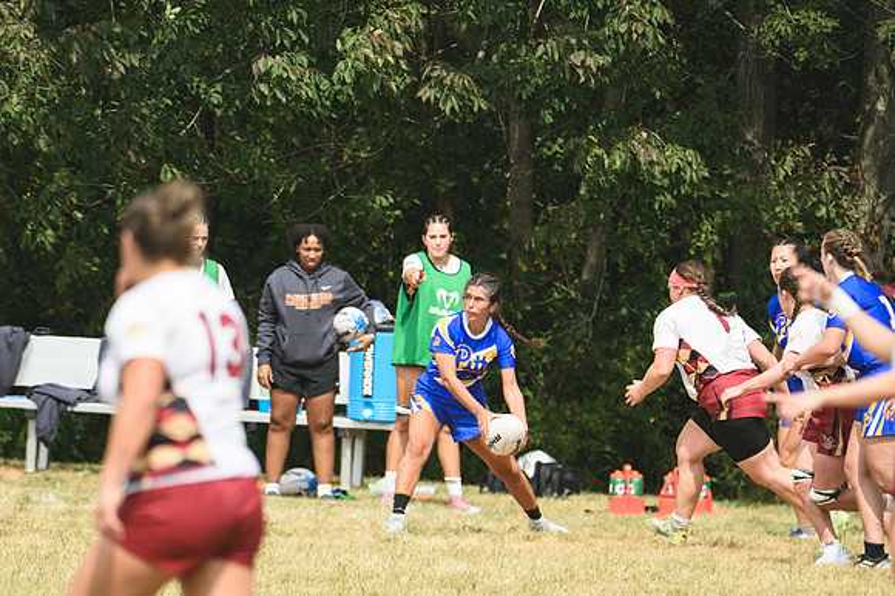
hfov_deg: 3.4
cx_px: 448
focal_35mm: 600
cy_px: 298
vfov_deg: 2.3
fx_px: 14908
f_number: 6
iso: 320
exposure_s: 1/1000
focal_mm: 400
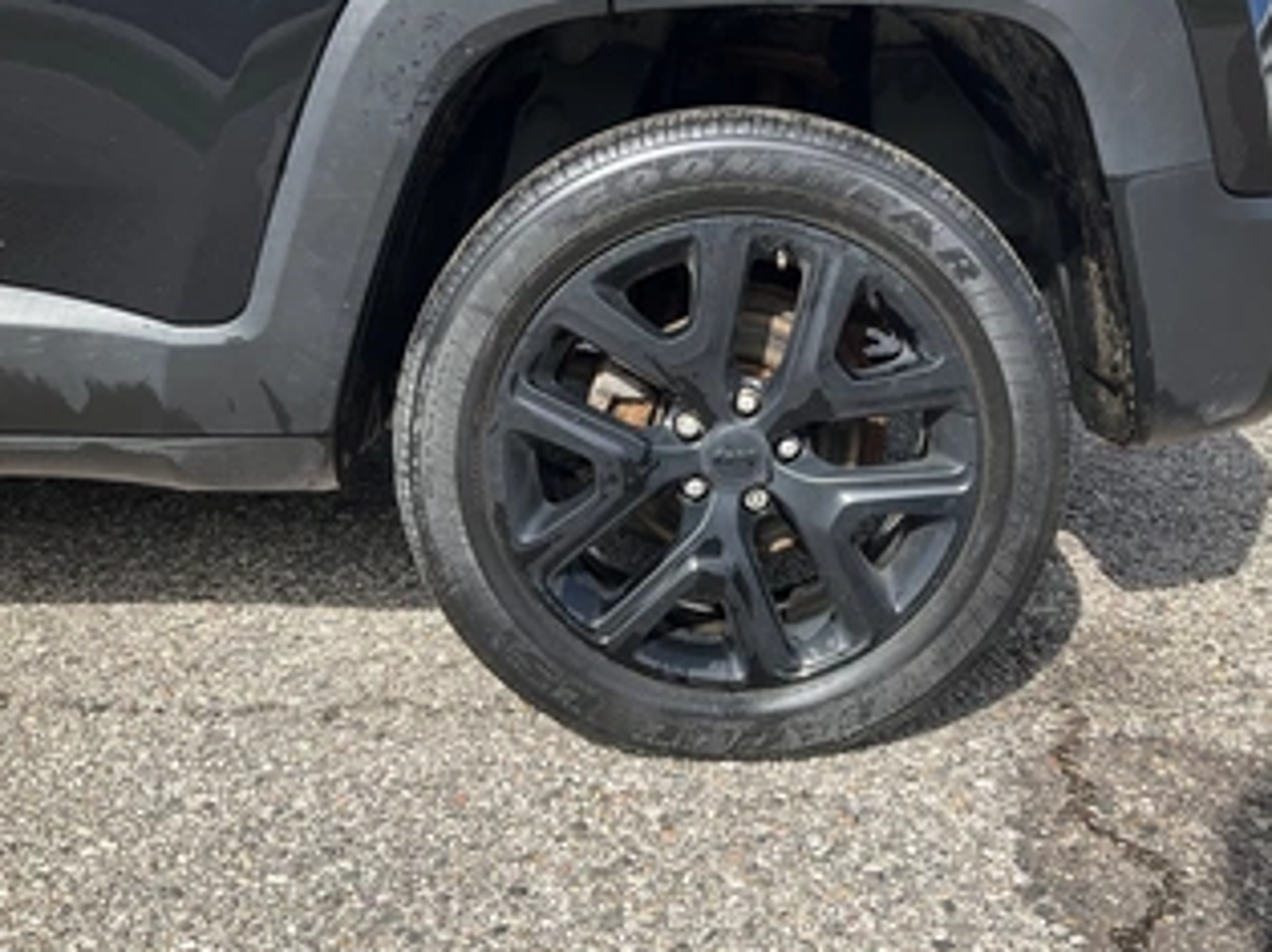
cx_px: 725
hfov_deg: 50.0
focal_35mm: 37
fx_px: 1359
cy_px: 356
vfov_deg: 38.4
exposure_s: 1/816
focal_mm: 3
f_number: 1.8
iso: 25
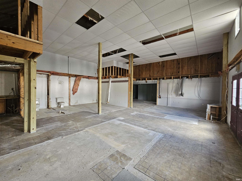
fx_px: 91
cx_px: 121
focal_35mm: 13
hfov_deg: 106.2
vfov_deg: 89.9
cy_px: 90
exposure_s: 1/60
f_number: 2.2
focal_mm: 2.2
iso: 400
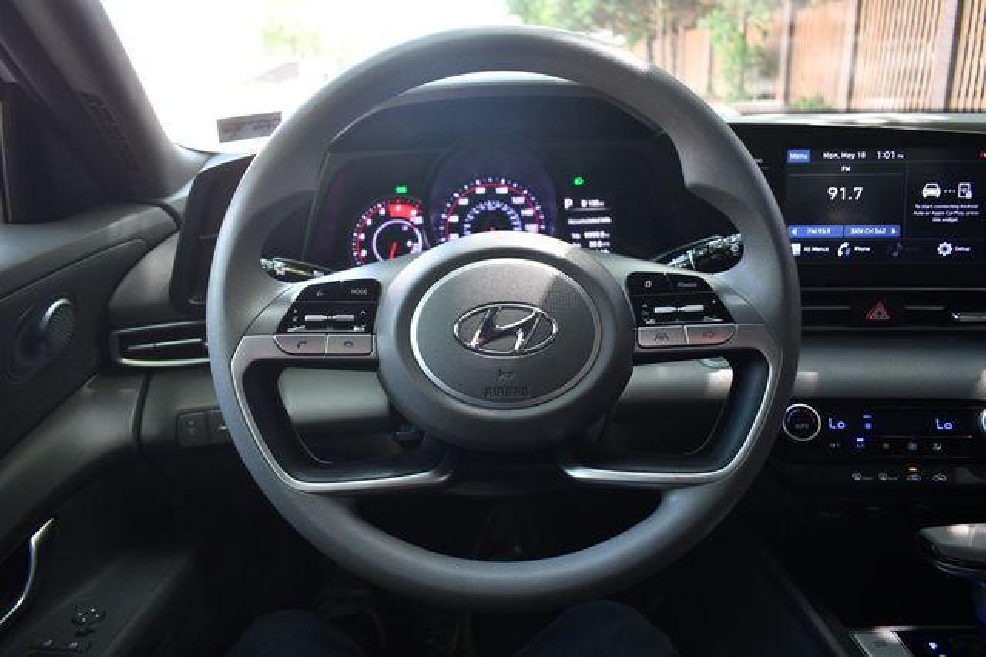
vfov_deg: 47.9
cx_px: 493
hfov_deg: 67.4
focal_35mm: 27
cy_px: 328
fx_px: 739
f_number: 3.5
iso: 800
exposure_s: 1/125
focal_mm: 18
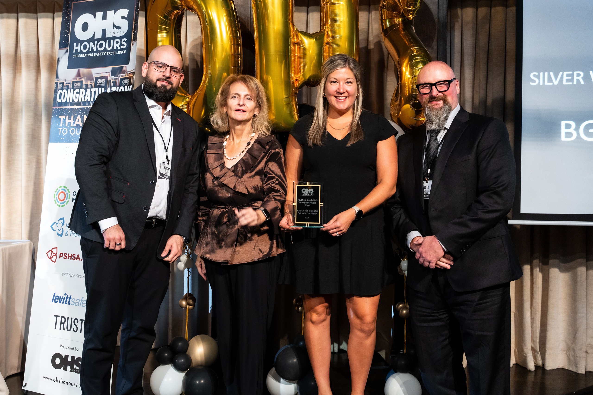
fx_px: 735
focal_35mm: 45
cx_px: 296
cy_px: 173
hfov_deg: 43.9
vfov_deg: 30.1
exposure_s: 1/125
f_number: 4
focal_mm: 39.7
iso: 1250
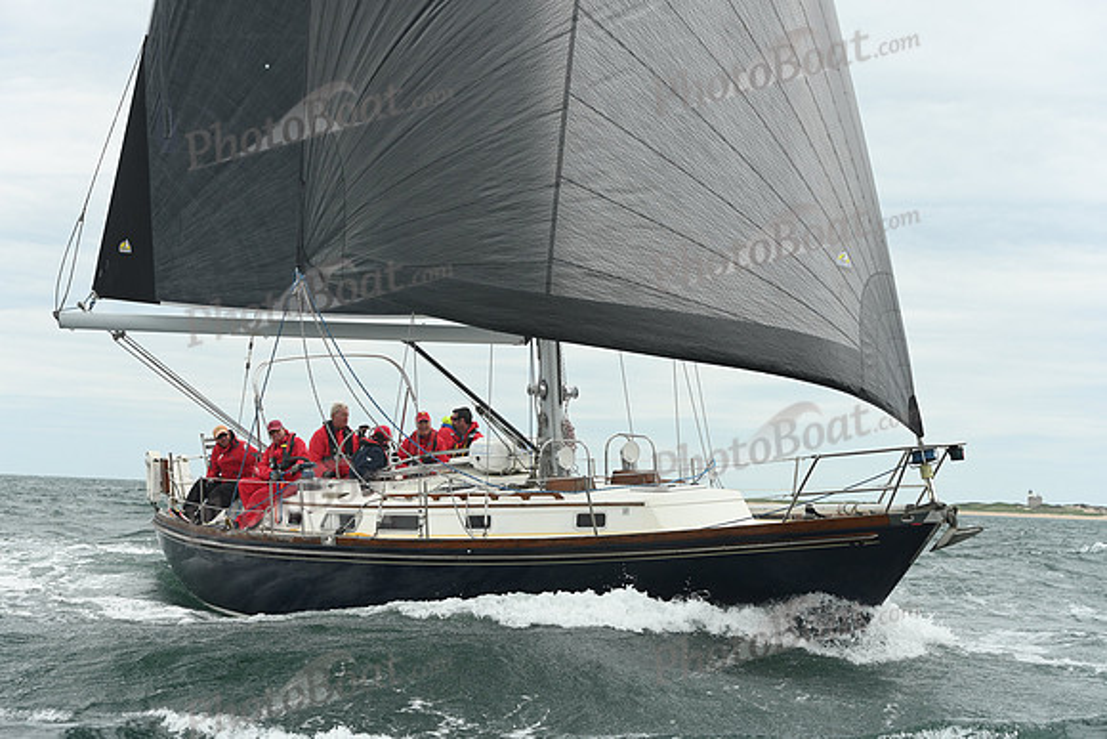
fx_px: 2153
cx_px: 554
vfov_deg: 19.5
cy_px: 370
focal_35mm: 70
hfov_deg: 28.8
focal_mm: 70
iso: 400
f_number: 6.3
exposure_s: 1/800
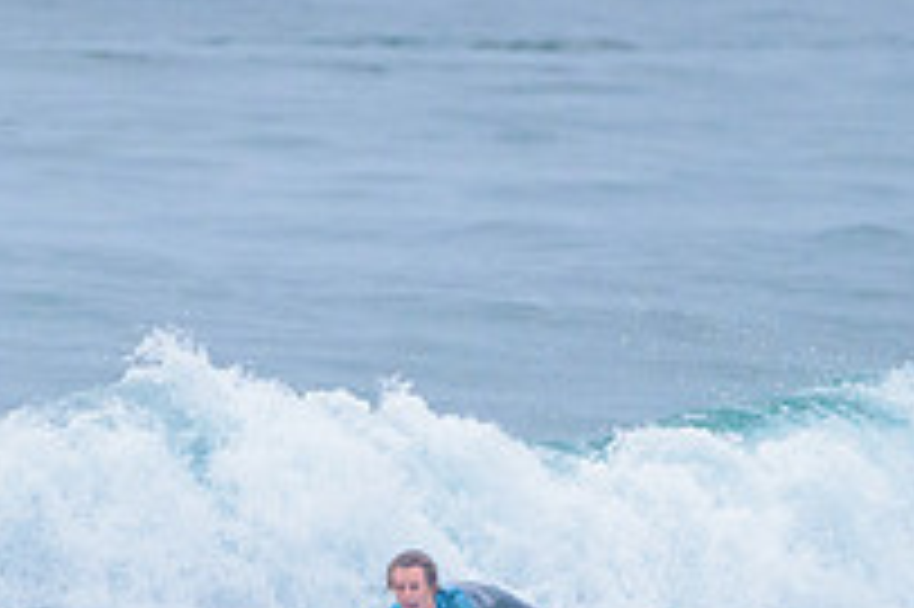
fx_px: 44444
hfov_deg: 1.2
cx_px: 441
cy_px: 663
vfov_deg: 0.8
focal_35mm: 1752
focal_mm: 500
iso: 2000
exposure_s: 1/2000
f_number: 5.6
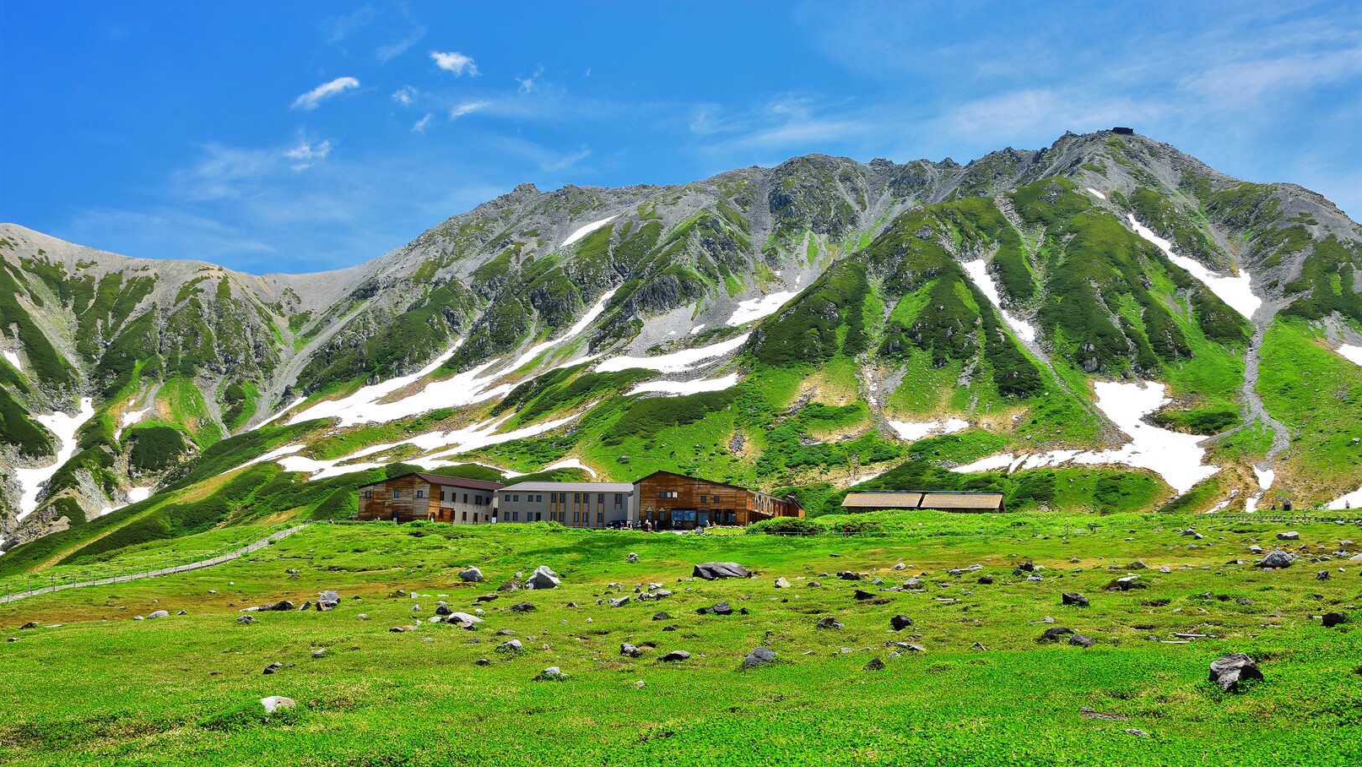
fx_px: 1481
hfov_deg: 49.4
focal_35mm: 41
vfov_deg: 29.0
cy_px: 442
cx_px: 681
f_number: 13
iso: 100
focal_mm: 26
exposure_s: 1/30
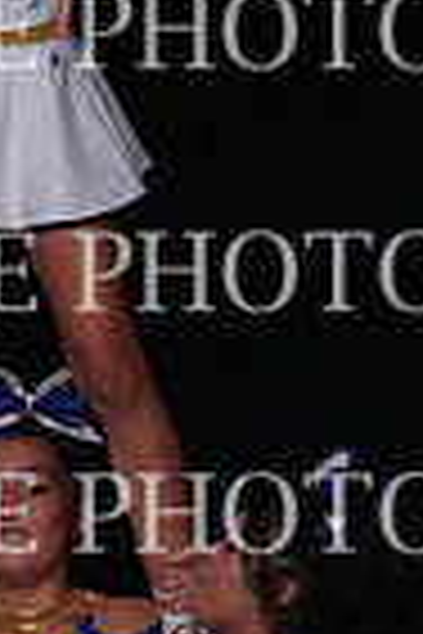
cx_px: 43
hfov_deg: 1.2
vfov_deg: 1.8
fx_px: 20637
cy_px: 634
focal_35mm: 1171
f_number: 5.6
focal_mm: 285
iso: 16000
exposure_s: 1/1250
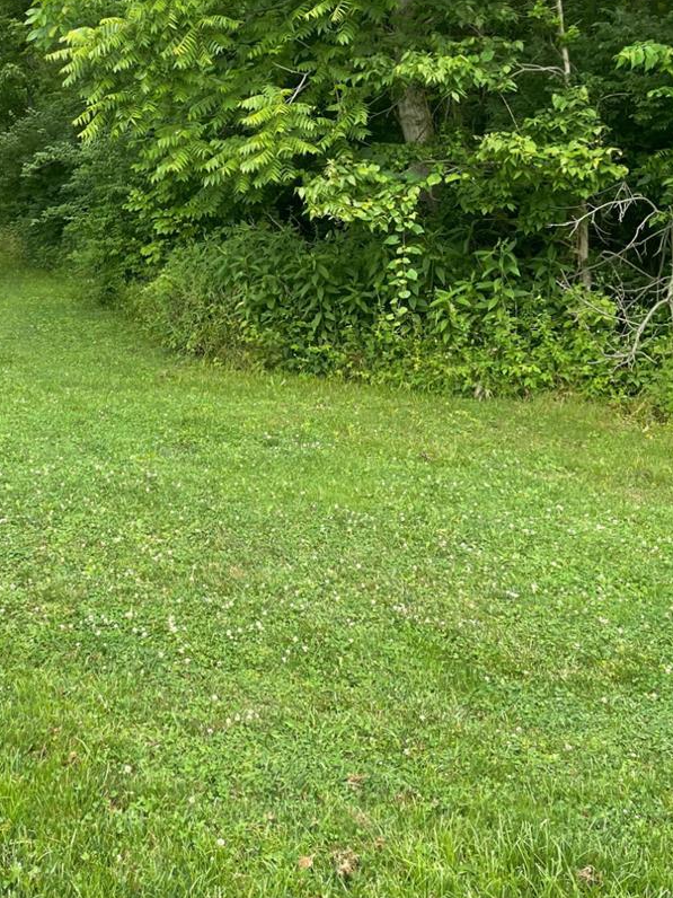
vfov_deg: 37.9
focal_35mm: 49
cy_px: 220
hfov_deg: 28.8
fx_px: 1270
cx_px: 103
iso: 32
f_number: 1.6
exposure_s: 1/640
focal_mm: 4.2
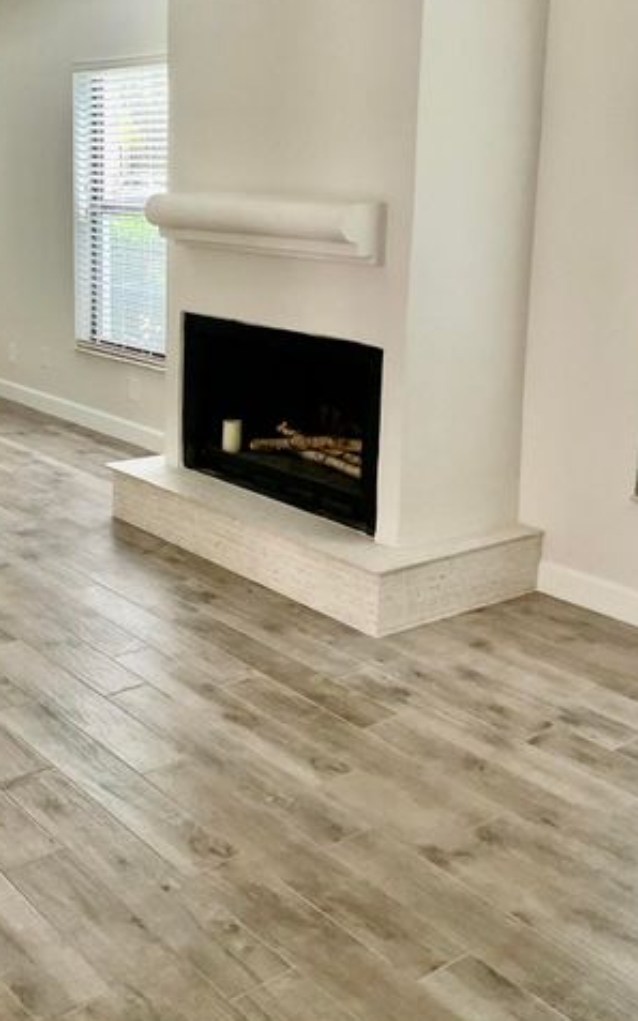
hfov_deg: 29.6
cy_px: 359
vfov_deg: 45.7
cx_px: 199
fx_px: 1197
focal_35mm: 43
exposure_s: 1/60
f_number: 1.8
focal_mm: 3
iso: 160
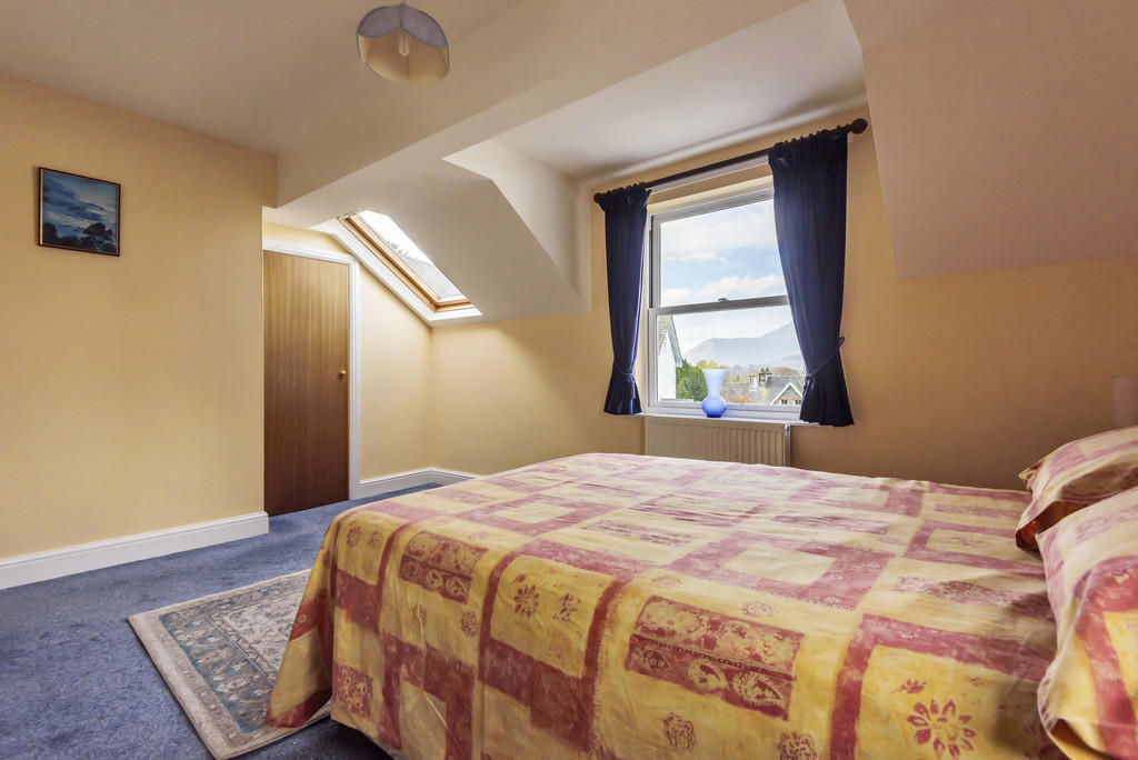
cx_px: 569
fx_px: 506
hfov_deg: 96.7
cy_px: 380
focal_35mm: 16
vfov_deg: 73.8
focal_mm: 16
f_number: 8
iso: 250
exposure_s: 1/250
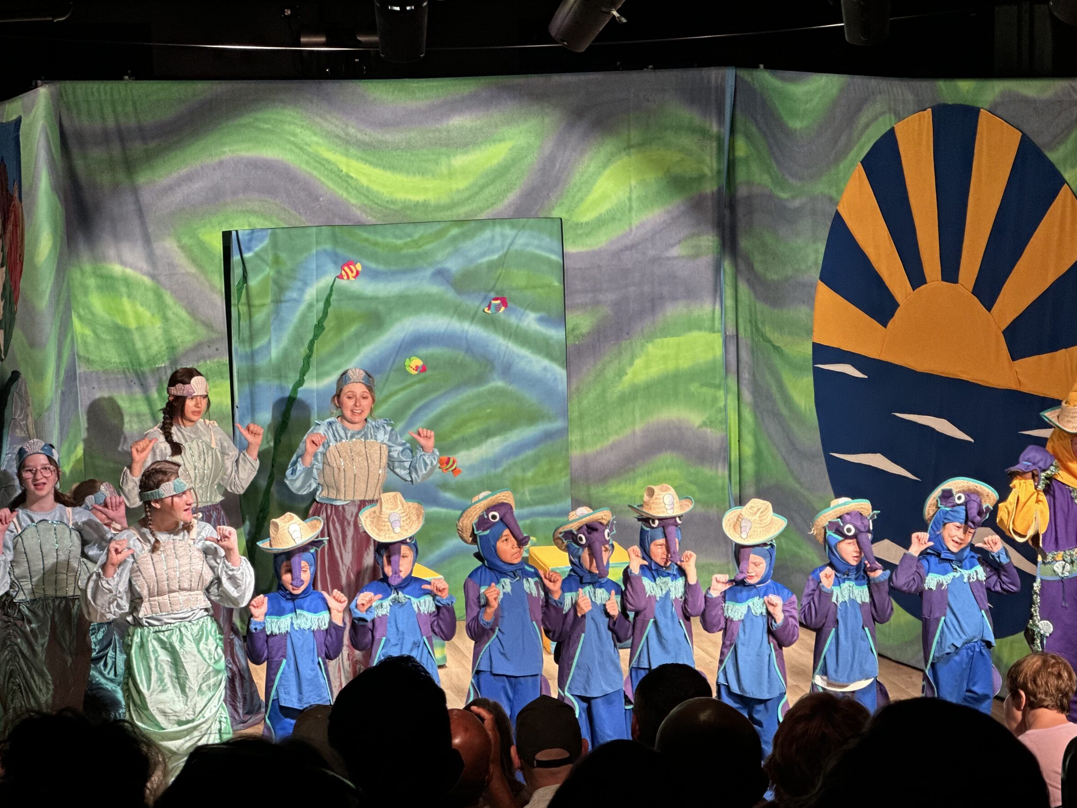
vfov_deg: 17.8
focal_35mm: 83
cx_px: 563
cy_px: 429
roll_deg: +0.9
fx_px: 2582
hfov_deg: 23.6
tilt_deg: -8.3
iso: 250
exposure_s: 1/65
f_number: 2.8
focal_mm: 9
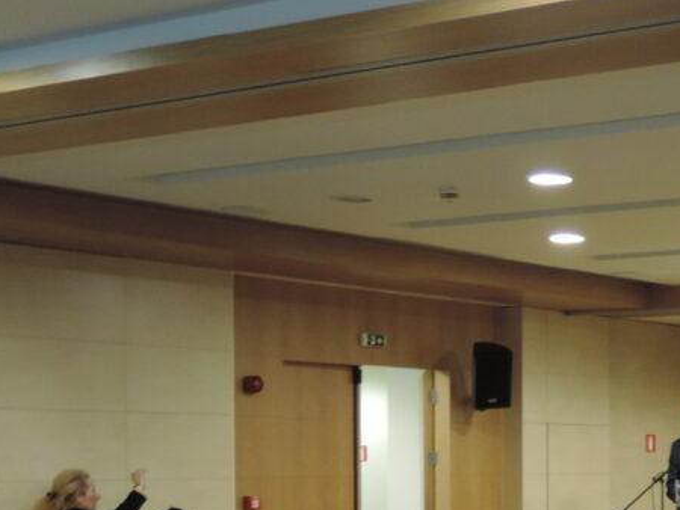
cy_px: 519
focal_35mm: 91
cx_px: 743
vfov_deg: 15.9
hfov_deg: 20.5
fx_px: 1789
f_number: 3.3
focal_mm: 7.1
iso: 400
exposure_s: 1/15
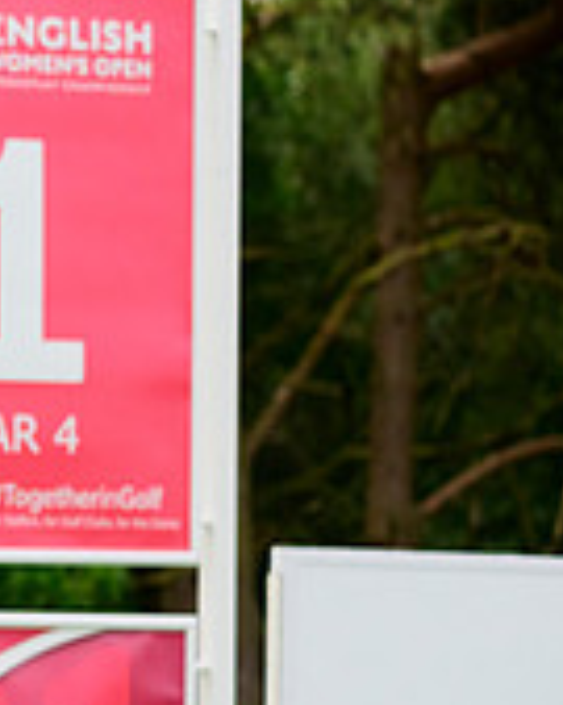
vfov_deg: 6.0
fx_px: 6734
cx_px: -609
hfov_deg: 4.7
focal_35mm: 323
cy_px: 340
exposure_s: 1/3200
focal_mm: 100
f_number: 4.5
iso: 1600
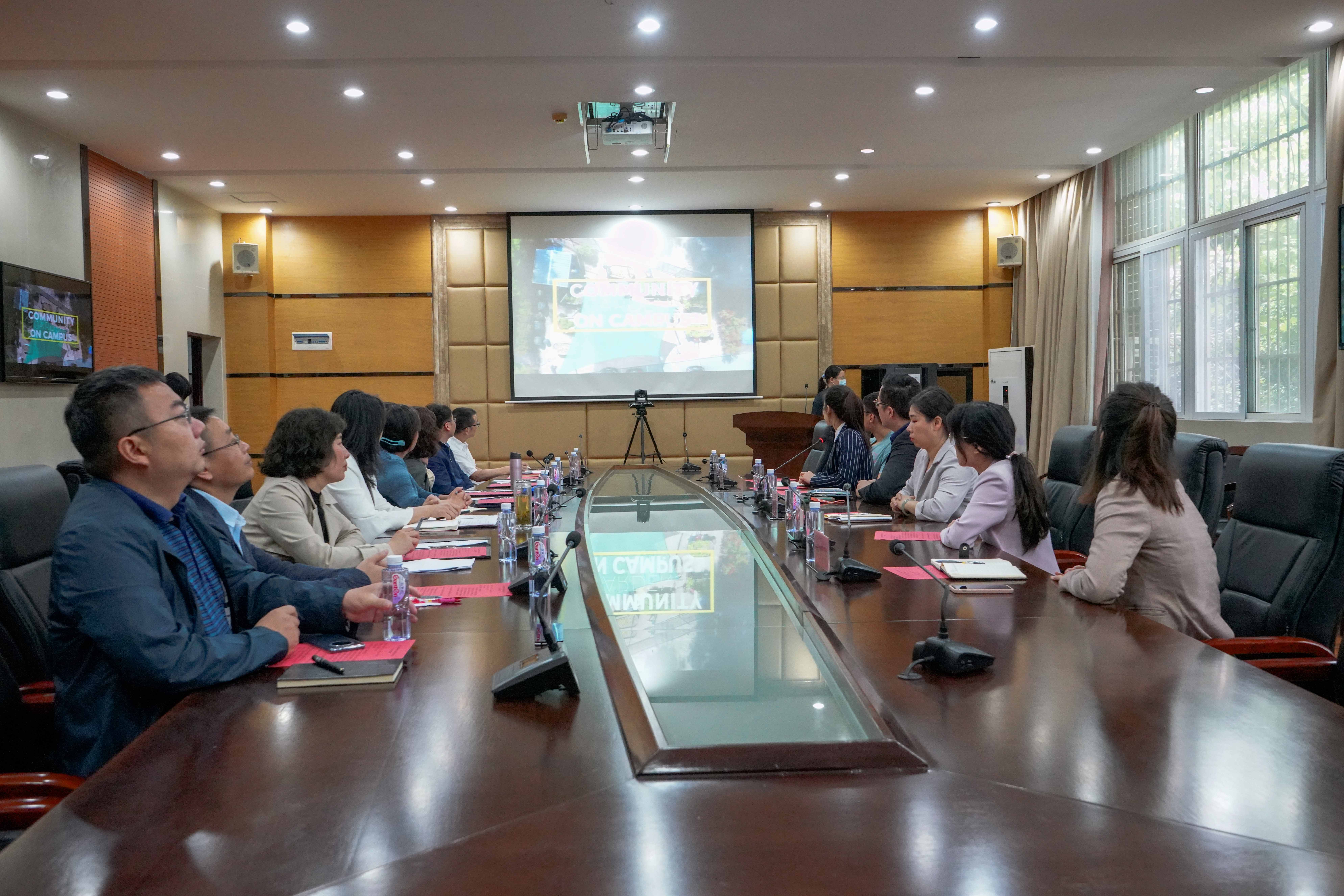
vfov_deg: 43.6
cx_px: 672
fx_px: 1120
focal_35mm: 30
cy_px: 448
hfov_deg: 61.9
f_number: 8
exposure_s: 1/100
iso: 12800
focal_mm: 30
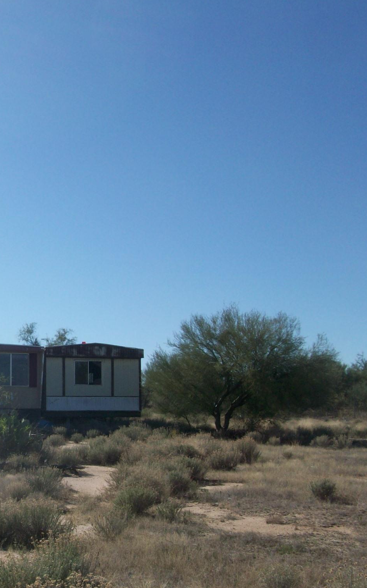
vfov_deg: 41.1
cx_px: 9
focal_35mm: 49
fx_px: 784
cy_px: 291
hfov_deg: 25.2
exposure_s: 1/518
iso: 64
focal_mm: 5.7
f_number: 5.5
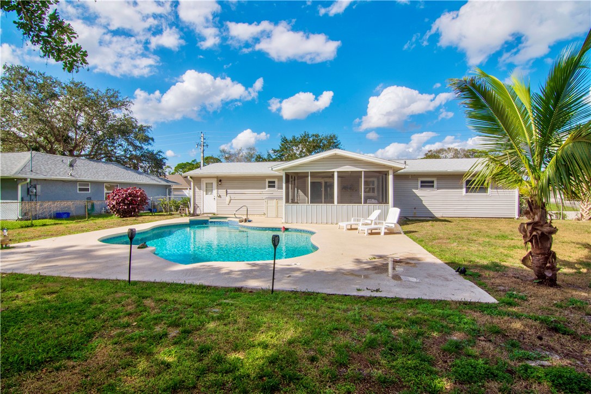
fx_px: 271
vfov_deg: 72.1
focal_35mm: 16
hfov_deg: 95.0
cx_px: 296
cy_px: 197
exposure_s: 1/250
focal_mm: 11
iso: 320
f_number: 16
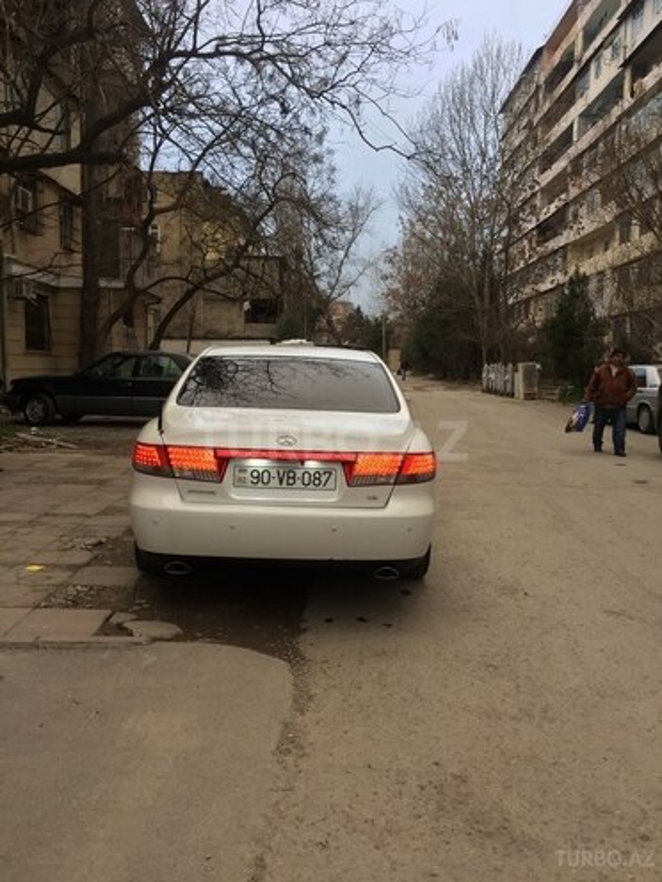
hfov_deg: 48.2
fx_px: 739
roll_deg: +0.0
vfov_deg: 61.7
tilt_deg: -5.4
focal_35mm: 29
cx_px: 331
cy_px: 441
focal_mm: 4.15
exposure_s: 1/100
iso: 50
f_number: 2.2
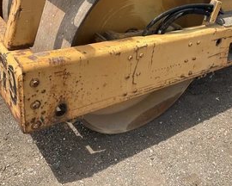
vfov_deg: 35.2
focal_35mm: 42
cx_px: 140
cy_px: 59
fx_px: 288
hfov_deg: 43.6
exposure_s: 1/883
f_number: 1.8
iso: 25
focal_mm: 3
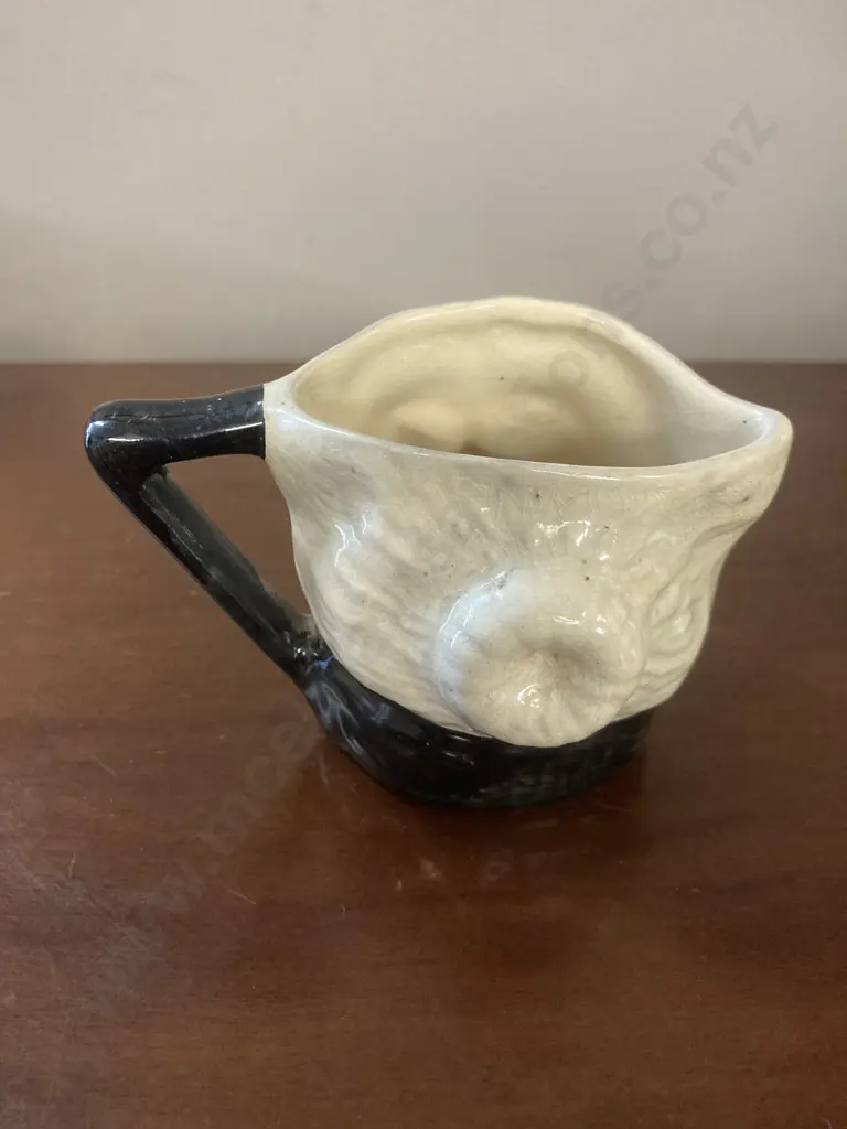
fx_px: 913
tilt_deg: -27.6
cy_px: 564
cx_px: 424
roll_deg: -0.6
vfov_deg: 63.4
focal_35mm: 28
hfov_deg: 49.7
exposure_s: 1/50
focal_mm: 3.99
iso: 320
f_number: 1.8
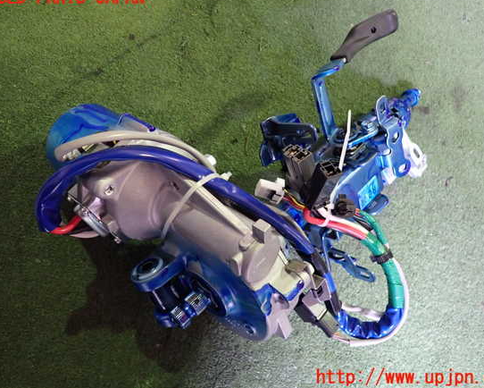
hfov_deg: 64.0
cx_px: 250
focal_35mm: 27
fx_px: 387
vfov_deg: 53.2
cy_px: 188
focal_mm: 4.5
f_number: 2
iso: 500
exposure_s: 1/30
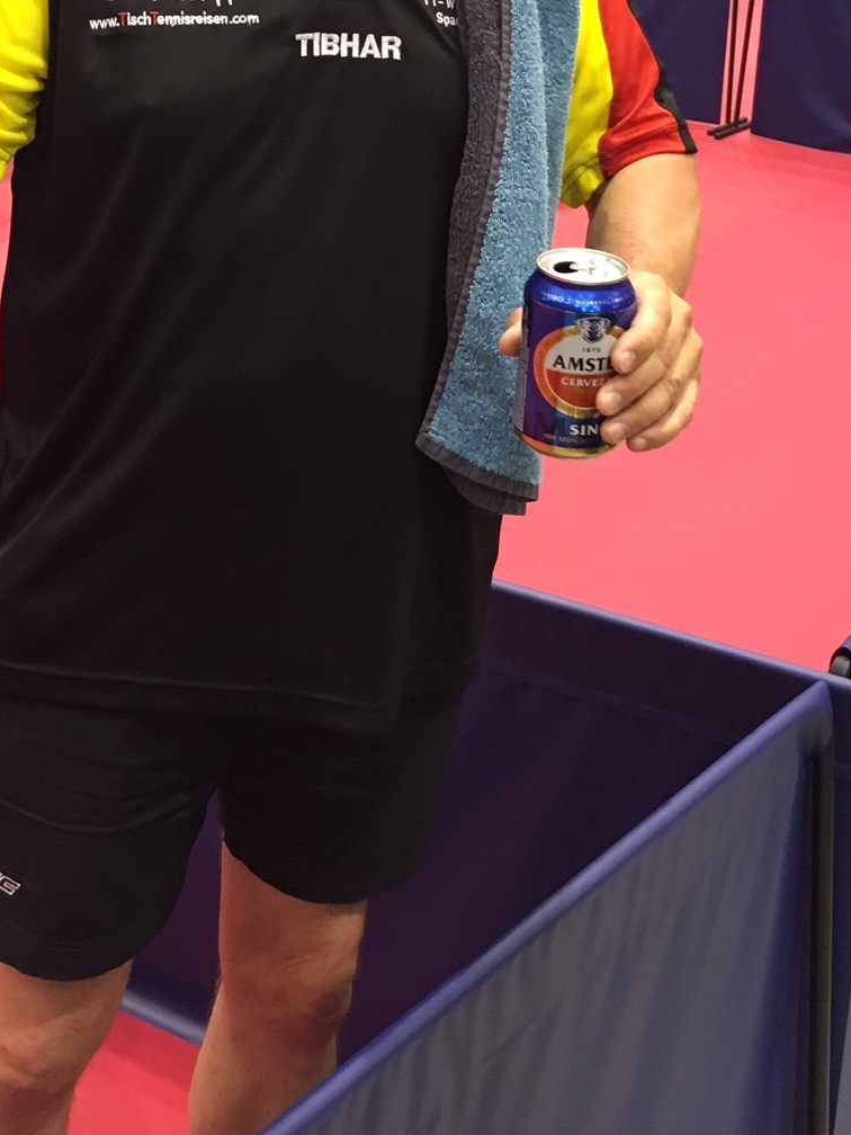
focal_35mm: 58
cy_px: 171
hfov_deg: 25.0
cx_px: 222
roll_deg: -1.1
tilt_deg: -15.0
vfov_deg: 32.0
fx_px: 1901
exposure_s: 1/33
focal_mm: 4.15
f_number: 2.2
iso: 160
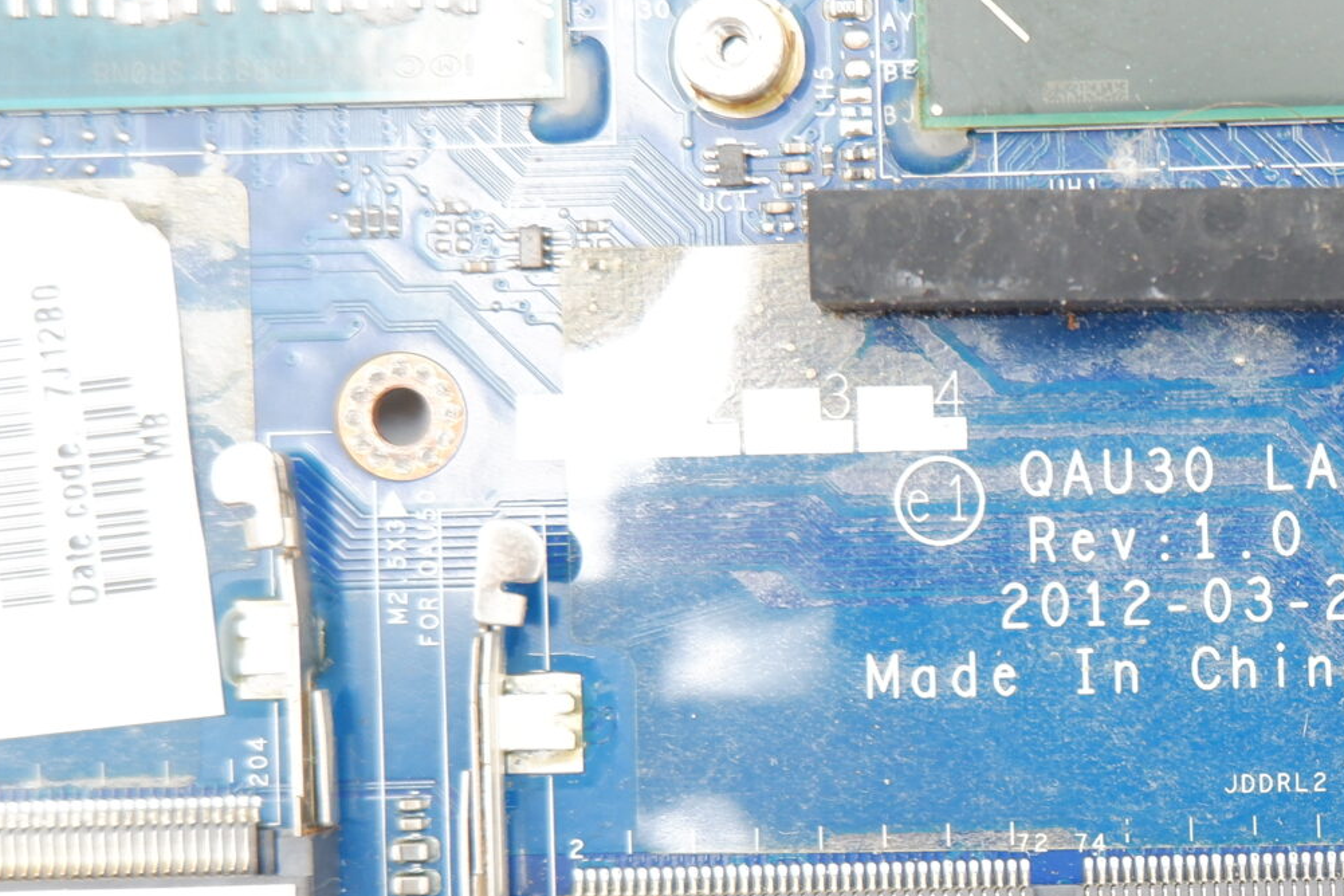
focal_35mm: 69
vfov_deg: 19.7
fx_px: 2576
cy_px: 591
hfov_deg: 28.0
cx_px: 1251
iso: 800
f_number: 4
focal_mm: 18.1
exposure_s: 1/140
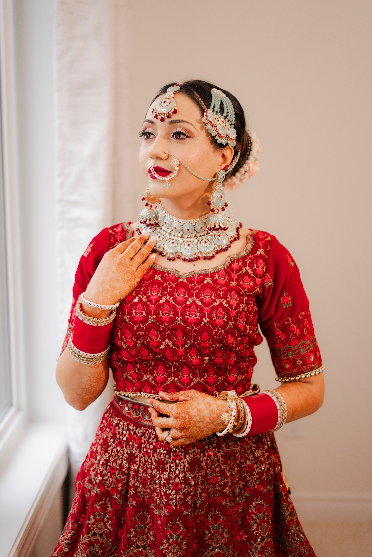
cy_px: 278
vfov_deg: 39.6
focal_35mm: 50
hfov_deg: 27.0
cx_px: 186
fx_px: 775
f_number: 1.8
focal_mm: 50
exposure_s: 1/200
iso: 800
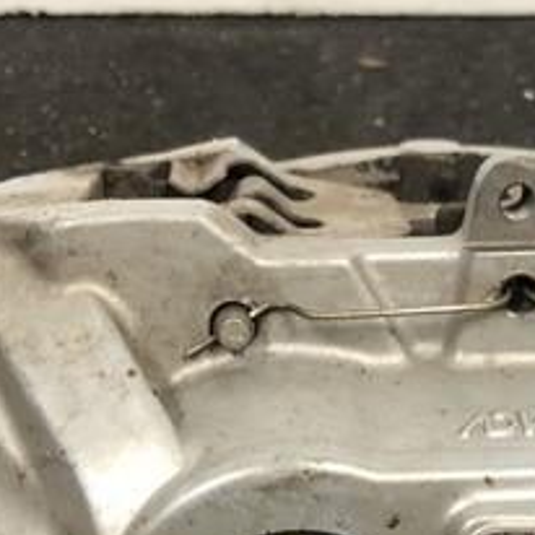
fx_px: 1346
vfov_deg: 21.9
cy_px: 488
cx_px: 358
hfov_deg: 22.4
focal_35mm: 77
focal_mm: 3.99
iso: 64
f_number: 1.8
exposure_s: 1/17
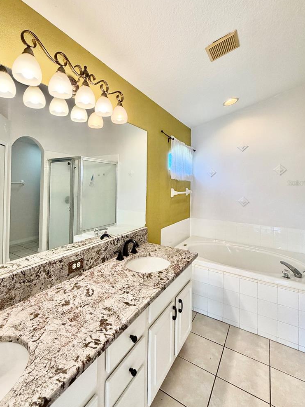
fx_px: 200
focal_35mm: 17
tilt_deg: +1.4
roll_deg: -1.6
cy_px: 183
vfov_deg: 90.7
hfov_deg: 74.4
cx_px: 132
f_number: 2.2
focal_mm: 2.22
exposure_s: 1/120
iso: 160
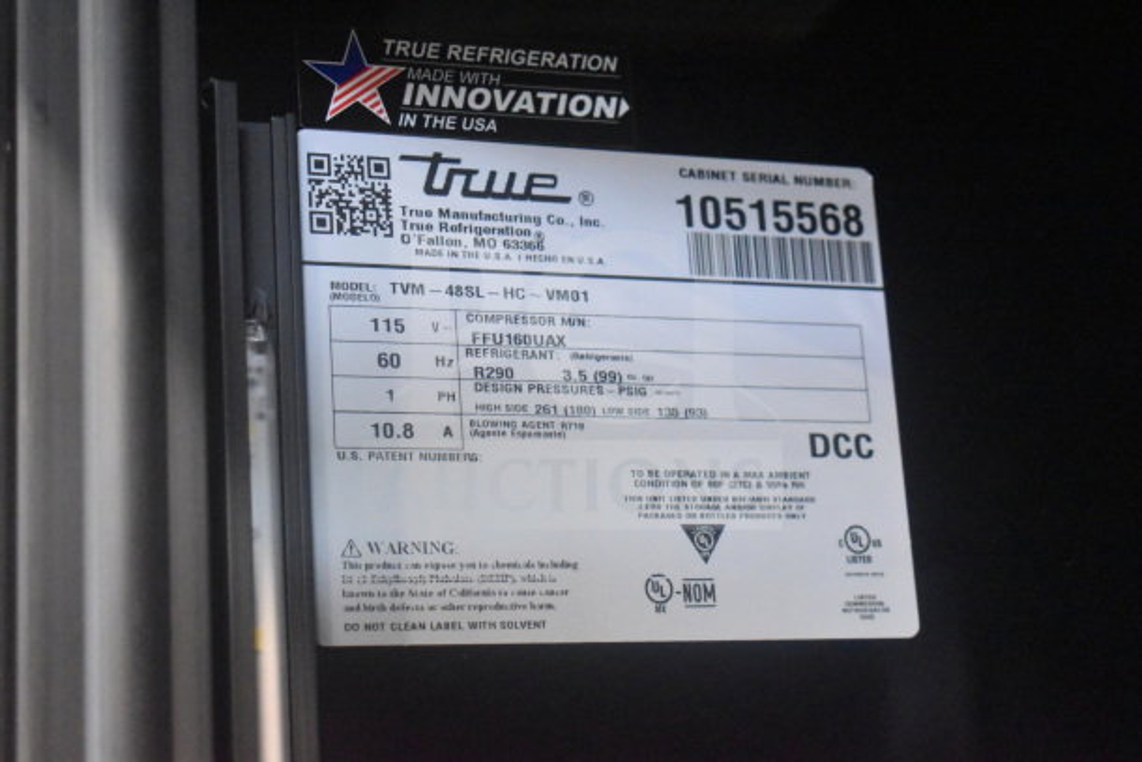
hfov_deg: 29.9
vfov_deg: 20.2
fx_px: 2142
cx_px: 571
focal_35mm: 68
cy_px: 381
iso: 11400
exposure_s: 1/80
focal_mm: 45
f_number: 5
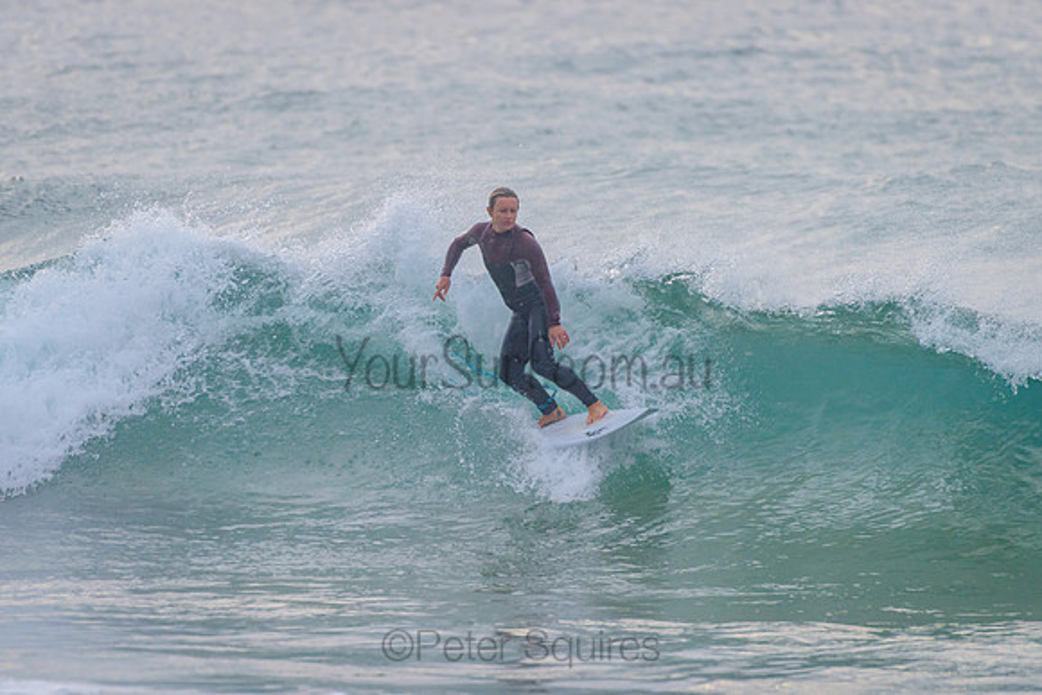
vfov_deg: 2.2
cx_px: 505
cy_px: 341
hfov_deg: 3.4
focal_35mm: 613
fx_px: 17750
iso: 500
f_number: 5.6
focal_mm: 500
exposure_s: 1/1250
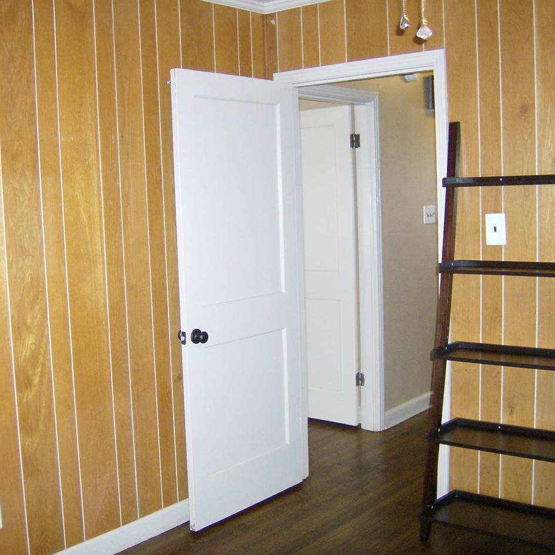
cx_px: 239
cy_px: 275
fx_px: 780
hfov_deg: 39.1
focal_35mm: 43
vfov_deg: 39.2
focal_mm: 6
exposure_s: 1/60
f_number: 2.8
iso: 200
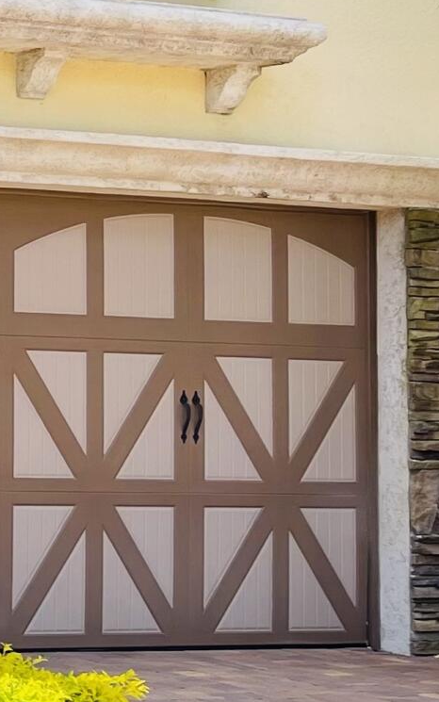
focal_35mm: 111
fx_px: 2124
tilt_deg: +3.2
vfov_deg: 18.7
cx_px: -616
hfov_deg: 10.2
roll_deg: -1.7
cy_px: 278
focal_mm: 5.1
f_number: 1.6
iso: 32
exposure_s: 1/1883
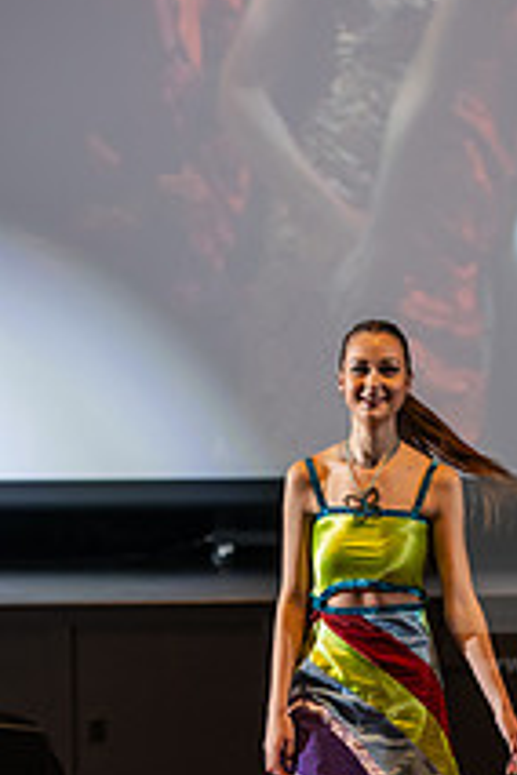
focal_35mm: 194
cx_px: 397
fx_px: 4179
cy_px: 702
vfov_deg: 10.5
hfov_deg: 7.1
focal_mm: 92
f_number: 3.2
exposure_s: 1/200
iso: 2000
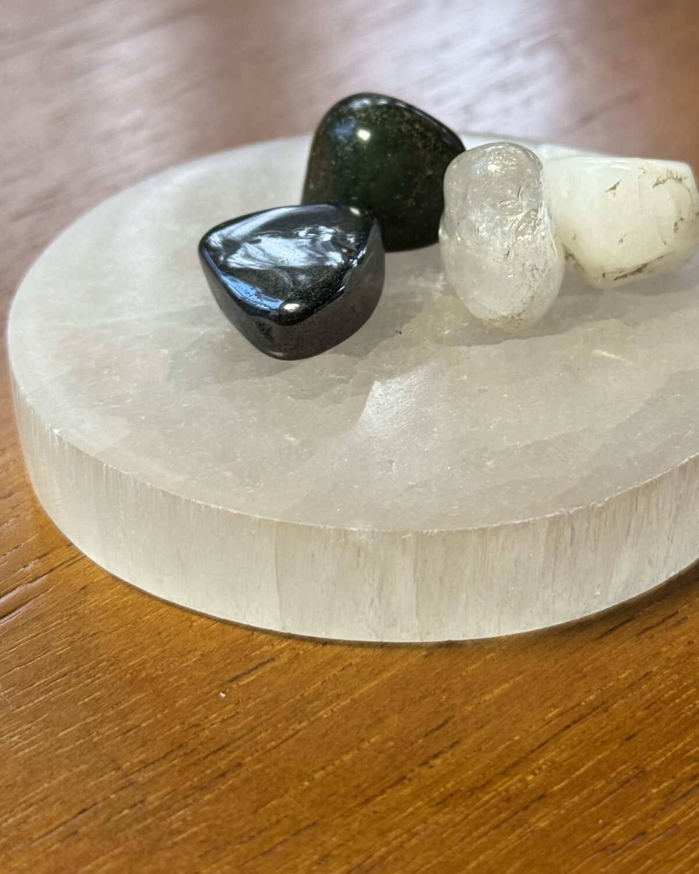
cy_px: 279
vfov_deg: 23.7
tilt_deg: -31.1
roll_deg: +0.1
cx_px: 419
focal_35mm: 80
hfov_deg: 19.2
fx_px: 2069
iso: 64
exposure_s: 1/275
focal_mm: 6.76
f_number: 1.78
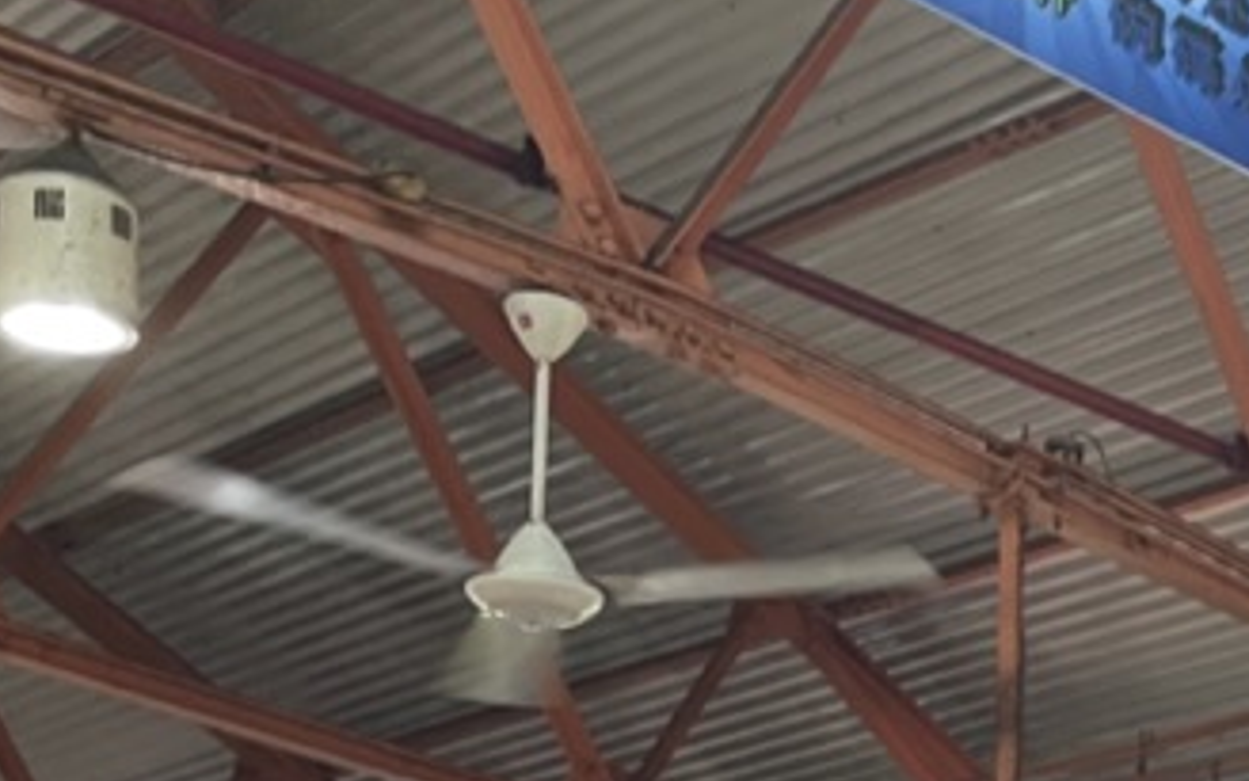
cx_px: 1862
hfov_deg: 20.6
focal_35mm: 86
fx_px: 2927
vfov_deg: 14.3
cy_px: 1126
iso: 64
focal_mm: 4.2
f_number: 1.6
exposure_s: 1/50
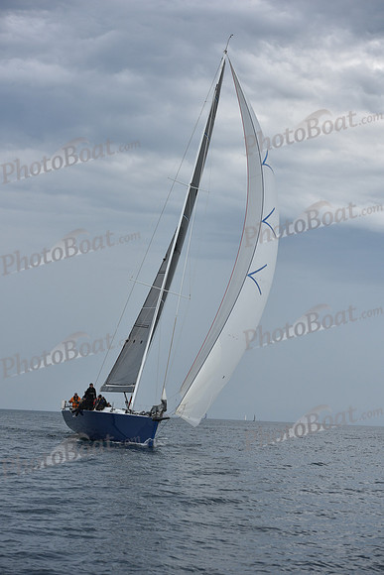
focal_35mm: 70
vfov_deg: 28.8
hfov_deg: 19.5
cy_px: 288
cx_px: 192
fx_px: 1119
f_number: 5.6
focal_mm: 70
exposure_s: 1/800
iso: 250
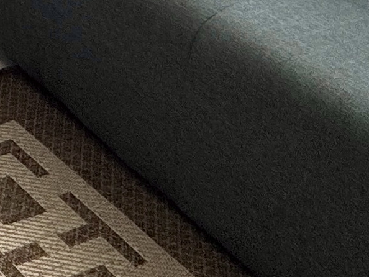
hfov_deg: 15.6
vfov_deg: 11.4
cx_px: -405
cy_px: -483
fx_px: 1013
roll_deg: +0.2
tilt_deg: -5.1
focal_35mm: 95
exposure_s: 1/347
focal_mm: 2.22
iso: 40
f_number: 2.2
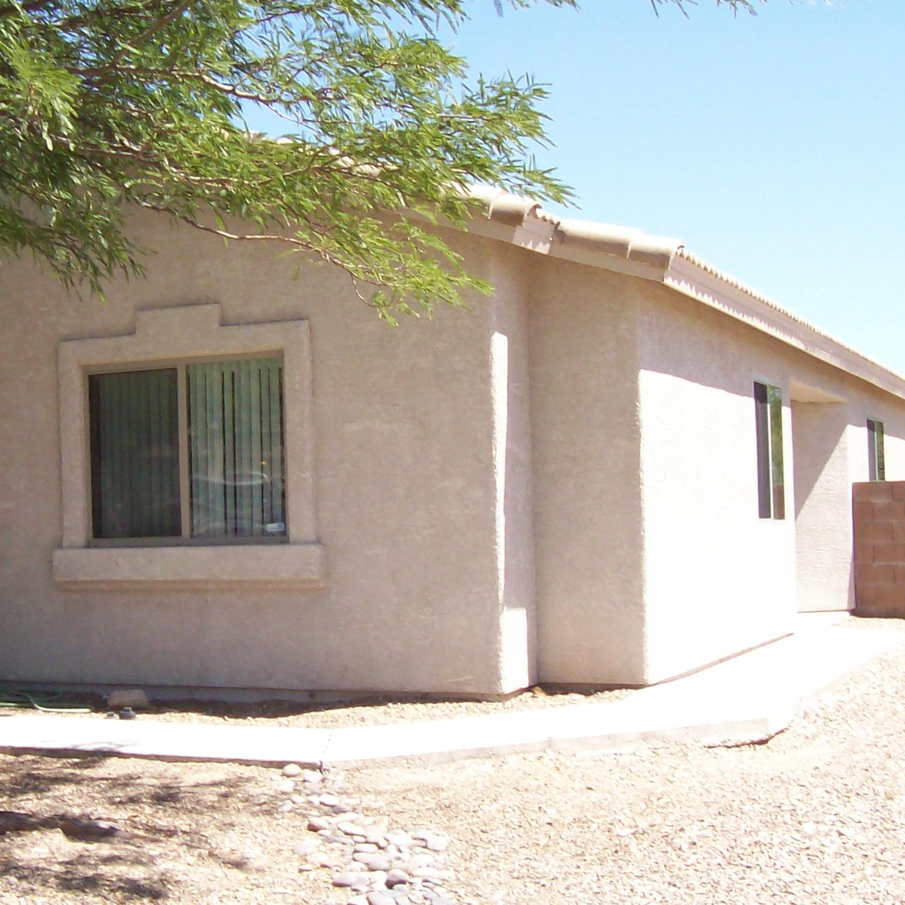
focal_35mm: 54
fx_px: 1597
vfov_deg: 31.6
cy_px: 432
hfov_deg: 31.2
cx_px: 245
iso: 80
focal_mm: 6
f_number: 4.8
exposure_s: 1/196
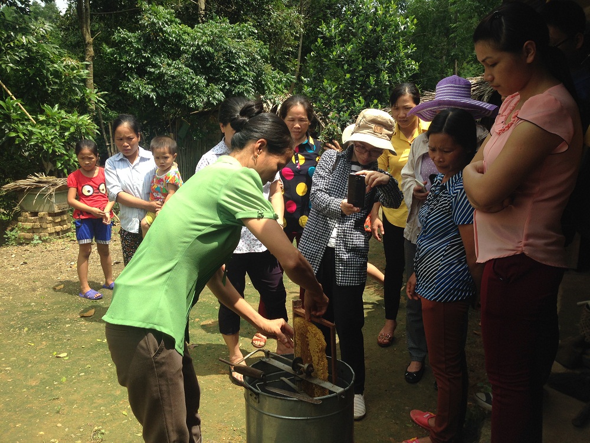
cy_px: 222
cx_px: 295
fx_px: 562
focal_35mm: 33
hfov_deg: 55.4
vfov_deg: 42.9
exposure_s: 1/834
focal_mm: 4.12
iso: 50
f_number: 2.4
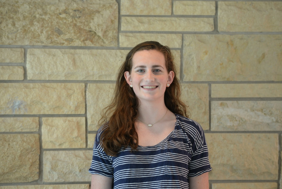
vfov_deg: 9.4
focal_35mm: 146
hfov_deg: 14.1
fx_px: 1144
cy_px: 99
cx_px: 152
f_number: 2.8
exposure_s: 1/200
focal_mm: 135
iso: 500
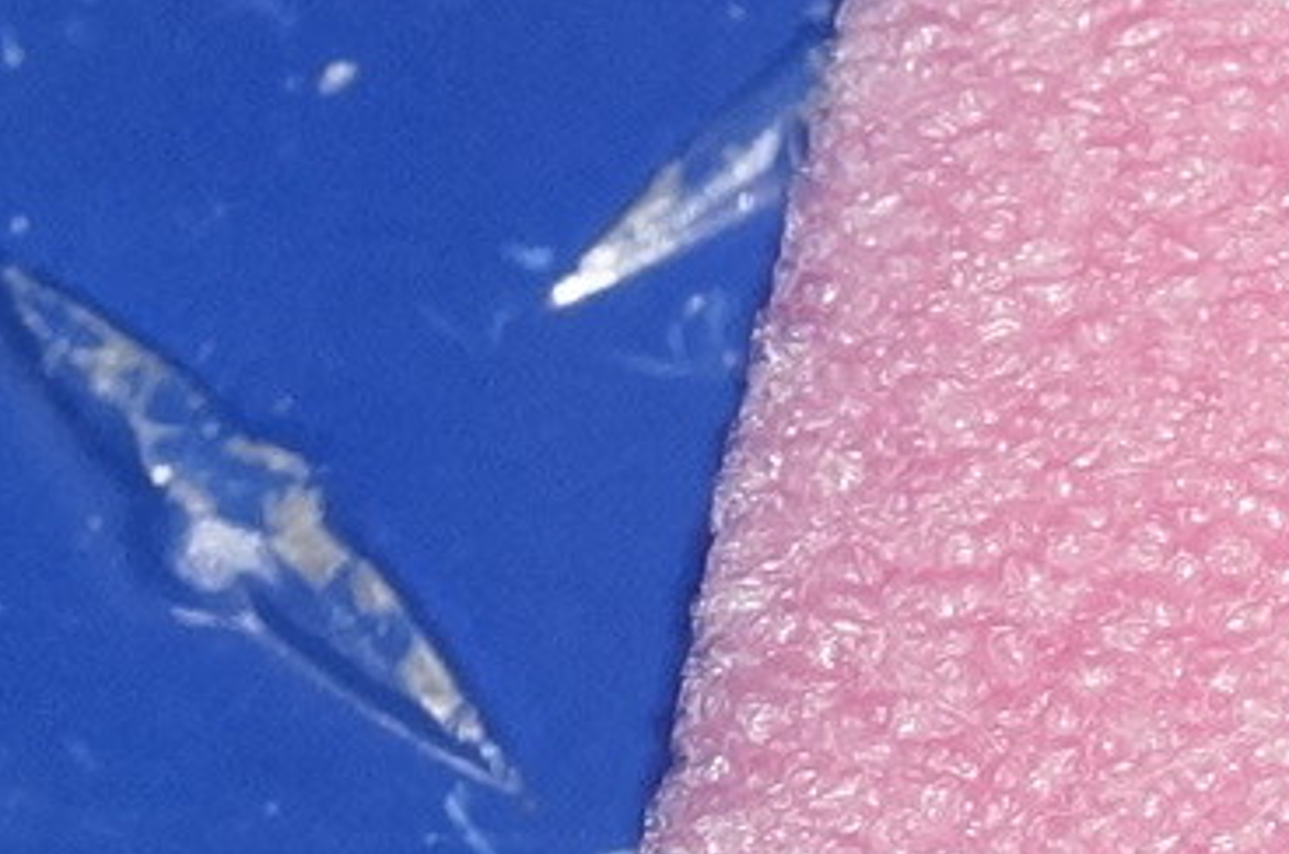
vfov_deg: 4.1
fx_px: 11771
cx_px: 4280
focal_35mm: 329
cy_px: -357
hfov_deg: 5.7
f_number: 8
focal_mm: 33
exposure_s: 1/80
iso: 800
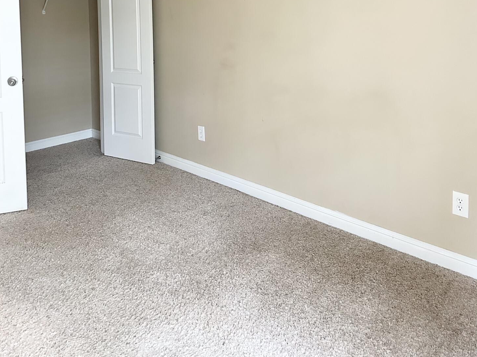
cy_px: 35
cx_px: 238
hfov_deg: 55.4
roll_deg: +0.6
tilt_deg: -2.0
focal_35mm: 33
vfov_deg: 39.8
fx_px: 455
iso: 640
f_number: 1.78
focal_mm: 6.86
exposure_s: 1/60
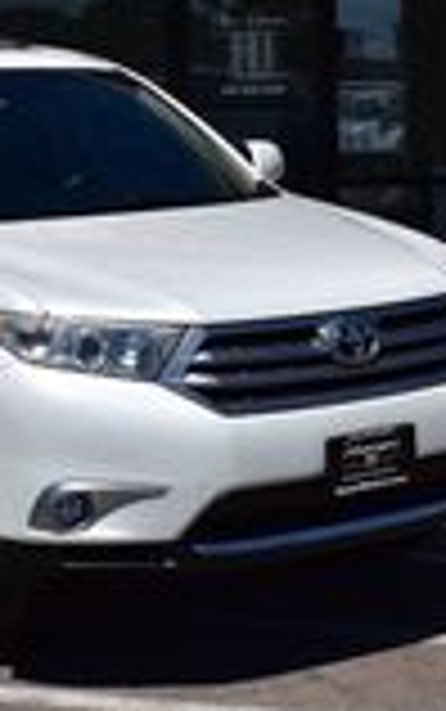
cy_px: 189
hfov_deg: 12.6
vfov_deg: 19.8
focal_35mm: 104
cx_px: 144
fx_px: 2024
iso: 200
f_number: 11
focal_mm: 27
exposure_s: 1/640
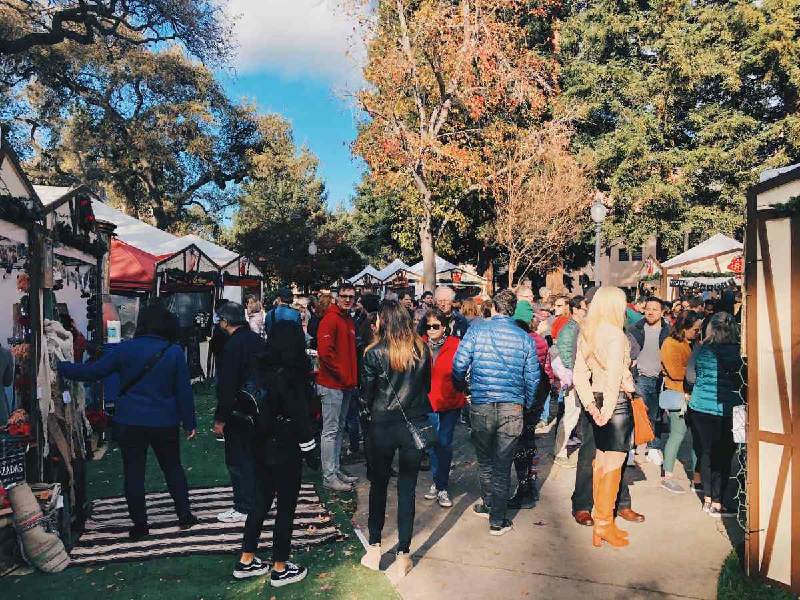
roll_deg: -0.8
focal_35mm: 28
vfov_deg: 49.7
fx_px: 647
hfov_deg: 63.4
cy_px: 300
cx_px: 400
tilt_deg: -0.3
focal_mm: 3.99
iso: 20
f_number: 1.8
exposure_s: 1/592
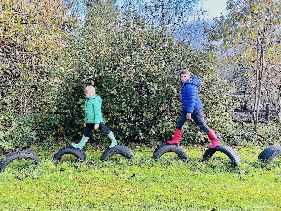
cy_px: 106
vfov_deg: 53.1
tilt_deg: -11.5
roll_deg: +2.7
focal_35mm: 26
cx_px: 140
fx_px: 211
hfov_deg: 67.3
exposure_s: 1/137
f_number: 1.5
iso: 64
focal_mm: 5.7
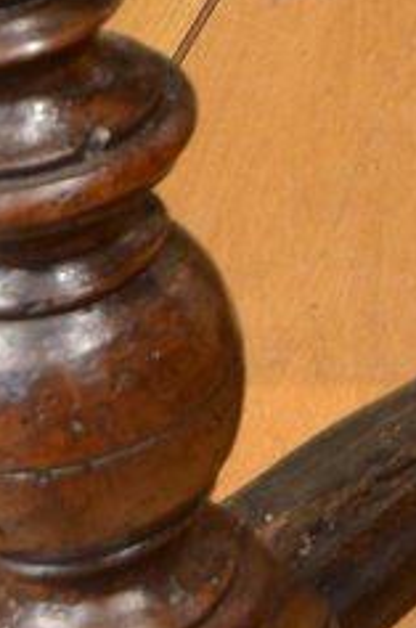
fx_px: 2646
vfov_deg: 12.8
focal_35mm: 152
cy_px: -339
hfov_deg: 8.3
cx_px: 987
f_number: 5.6
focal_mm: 20
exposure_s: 2
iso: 100
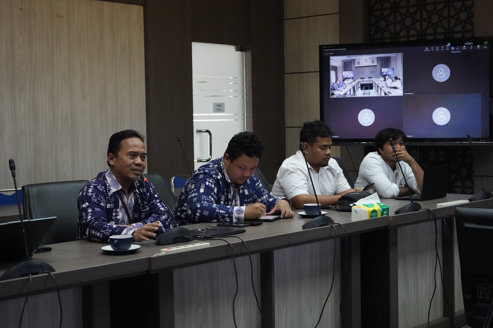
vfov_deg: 22.6
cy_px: 164
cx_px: 246
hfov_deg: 33.4
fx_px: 822
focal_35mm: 60
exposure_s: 1/500
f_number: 5.6
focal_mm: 60
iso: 16000
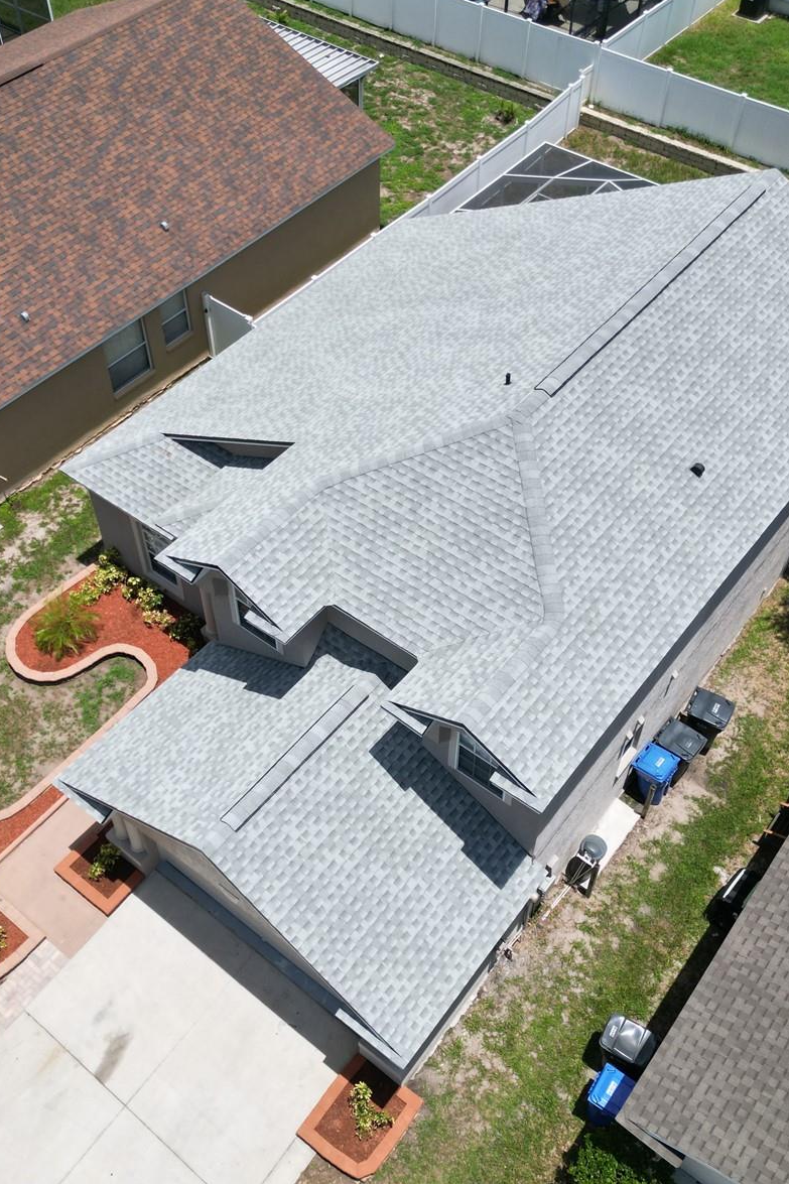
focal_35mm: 34
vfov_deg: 55.8
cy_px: 597
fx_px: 1118
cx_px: 392
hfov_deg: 38.9
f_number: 1.7
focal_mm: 6.72
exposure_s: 1/4000
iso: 150
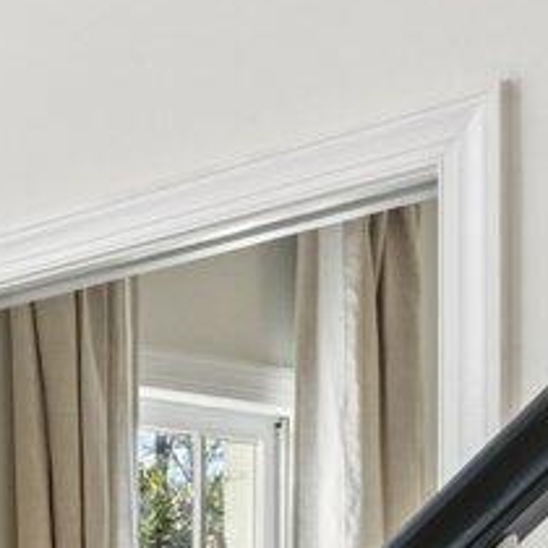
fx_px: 2078
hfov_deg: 11.1
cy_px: 822
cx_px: -976
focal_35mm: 116
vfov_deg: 14.1
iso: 200
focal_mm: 14
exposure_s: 1/25
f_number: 9
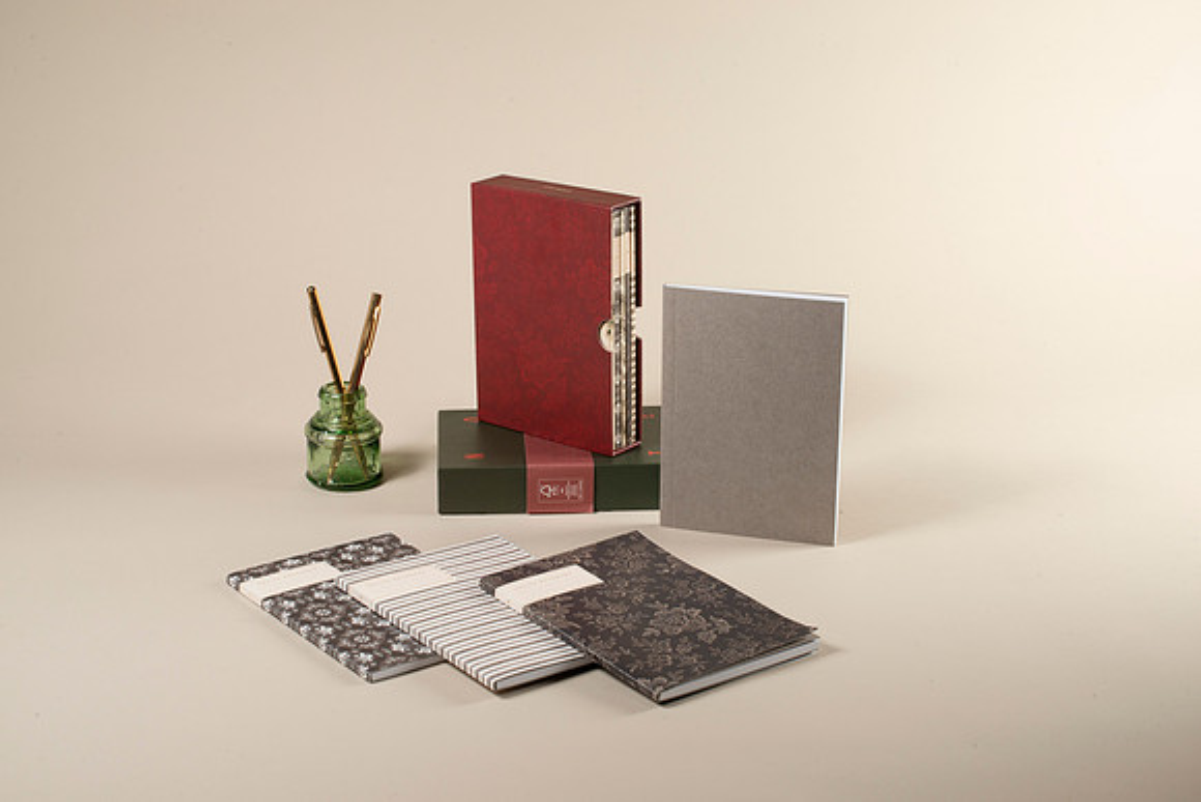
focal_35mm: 50
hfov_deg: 39.6
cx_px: 600
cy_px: 401
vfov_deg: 27.0
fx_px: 1668
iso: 250
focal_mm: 50
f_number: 16
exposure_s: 1/200
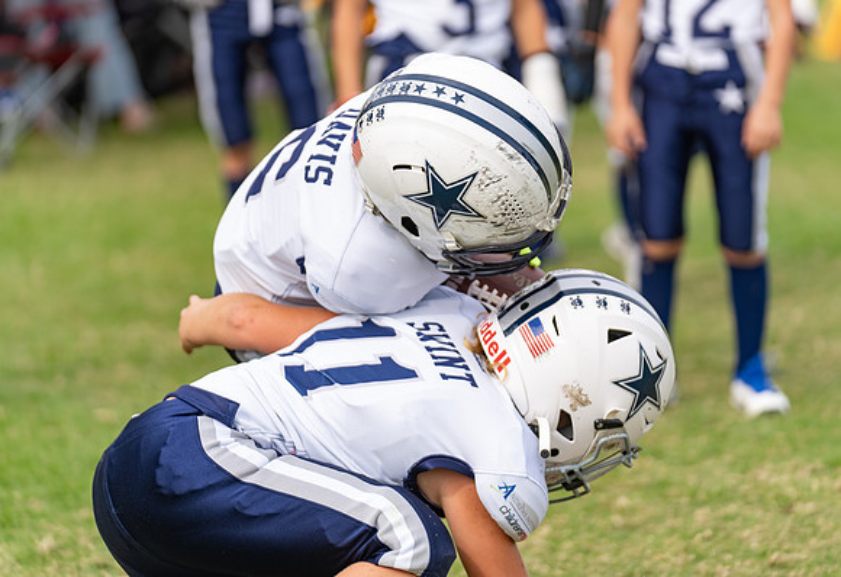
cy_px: 239
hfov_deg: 11.5
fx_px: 4174
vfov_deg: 7.9
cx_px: 440
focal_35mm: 177
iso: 125
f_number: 2.8
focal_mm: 148
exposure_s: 1/1250
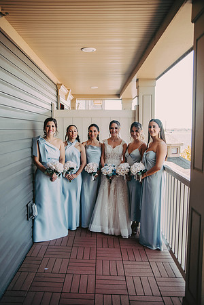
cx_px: 102
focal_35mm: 28
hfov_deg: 46.4
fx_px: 238
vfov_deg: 65.5
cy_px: 152
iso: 800
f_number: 2.8
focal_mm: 28
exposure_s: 1/800
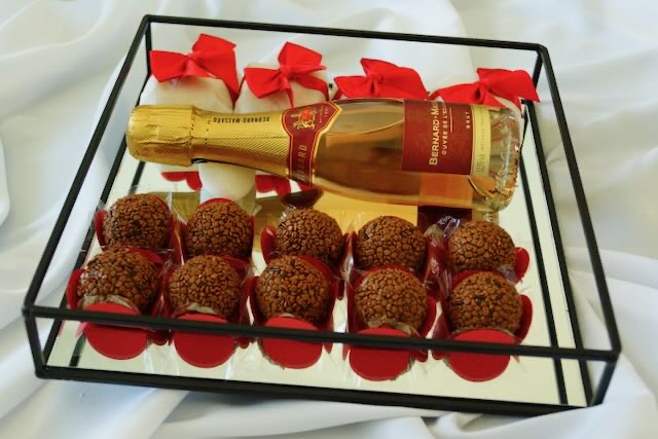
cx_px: 329
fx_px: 960
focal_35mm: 52
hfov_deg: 37.8
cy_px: 220
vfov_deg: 25.8
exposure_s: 1/60
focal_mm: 35
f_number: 5.6
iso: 1600
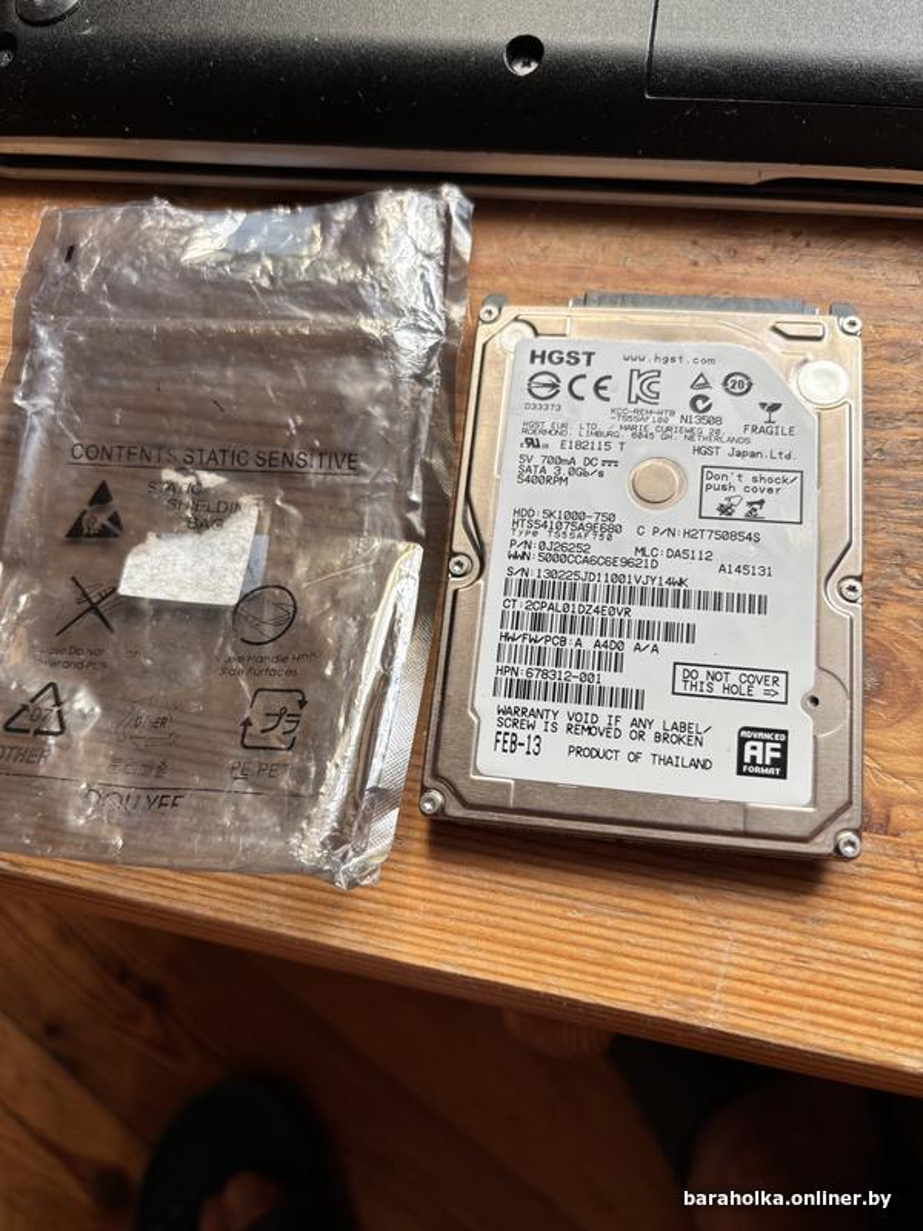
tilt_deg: -71.6
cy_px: 616
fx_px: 924
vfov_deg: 67.3
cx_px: 462
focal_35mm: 26
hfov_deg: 53.1
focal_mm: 5.96
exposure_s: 1/149
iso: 40
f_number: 1.6
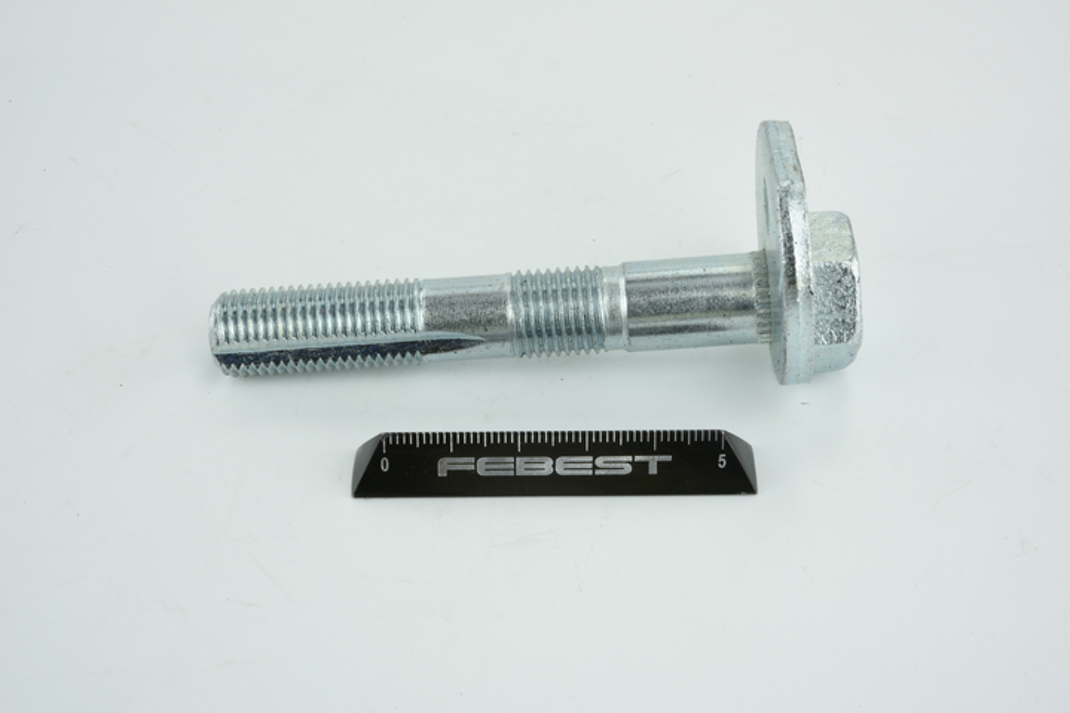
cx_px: 535
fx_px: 1783
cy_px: 356
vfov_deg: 22.6
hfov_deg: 33.4
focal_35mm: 60
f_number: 32
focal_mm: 60
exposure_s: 1/2
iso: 64
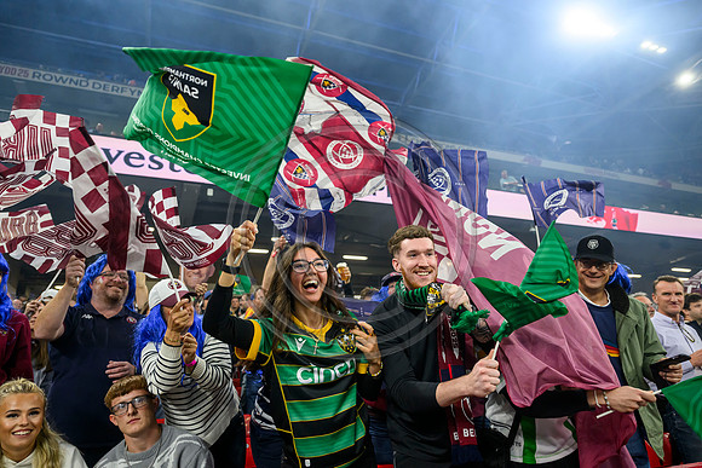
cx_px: 351
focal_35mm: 24
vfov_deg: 53.2
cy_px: 234
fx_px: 468
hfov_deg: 73.7
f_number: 3.2
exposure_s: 1/1250
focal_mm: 24
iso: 3200
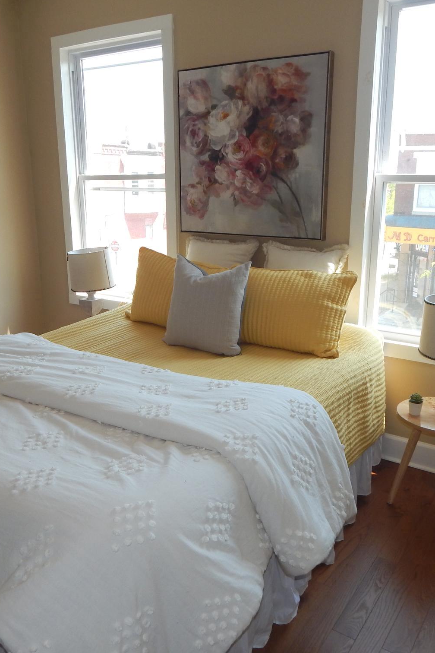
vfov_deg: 60.3
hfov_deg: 42.3
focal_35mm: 31
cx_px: 201
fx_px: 562
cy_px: 329
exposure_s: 1/160
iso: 125
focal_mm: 4
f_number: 3
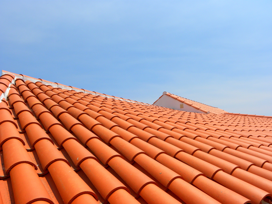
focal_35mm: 33
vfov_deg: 42.9
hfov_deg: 55.4
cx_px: 136
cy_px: 102
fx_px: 259
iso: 64
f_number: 5.6
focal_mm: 5.9
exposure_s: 1/350
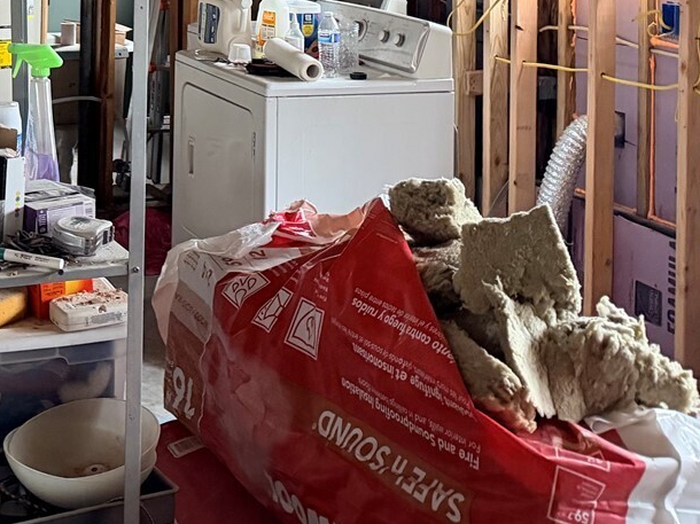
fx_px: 1273
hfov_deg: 29.6
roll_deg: -0.3
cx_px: 87
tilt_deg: +0.1
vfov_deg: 21.1
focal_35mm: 63
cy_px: -161
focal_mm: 6.76
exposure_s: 1/40
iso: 800
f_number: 1.78
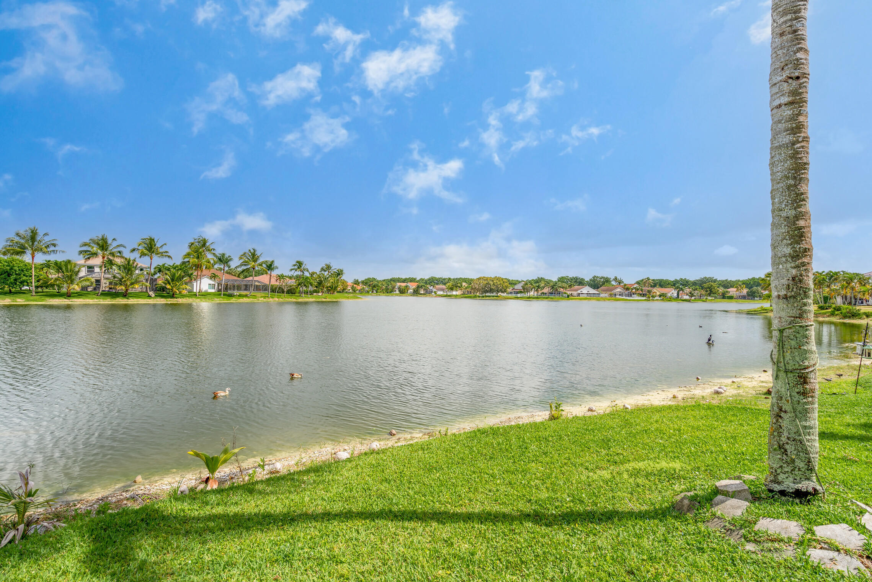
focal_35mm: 17
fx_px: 412
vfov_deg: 70.5
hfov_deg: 93.3
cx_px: 436
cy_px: 291
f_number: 8
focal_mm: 17
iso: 50
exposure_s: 1/125
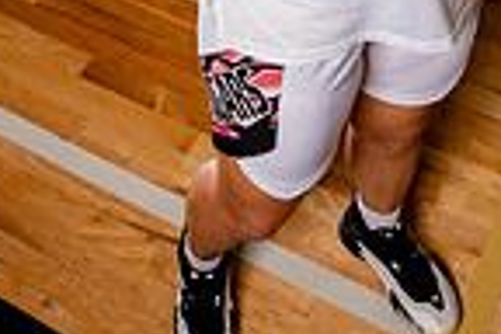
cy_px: -435
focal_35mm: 75
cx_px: 303
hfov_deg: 26.9
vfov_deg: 13.8
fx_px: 1044
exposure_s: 1/200
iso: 640
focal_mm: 24
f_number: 7.1
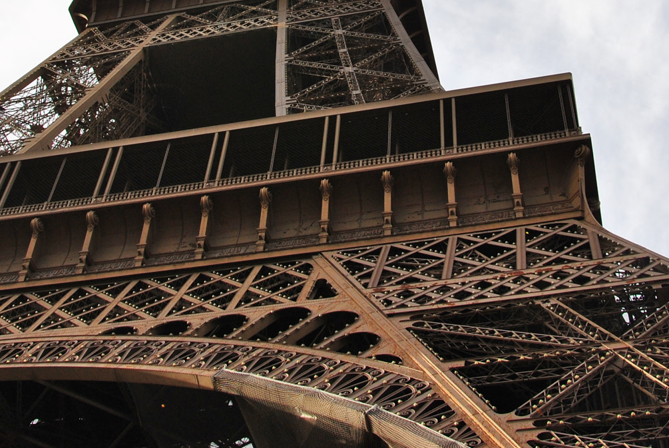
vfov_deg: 23.7
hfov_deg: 36.2
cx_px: 351
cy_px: 2
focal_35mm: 55
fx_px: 1023
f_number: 10
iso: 200
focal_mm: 18
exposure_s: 1/250
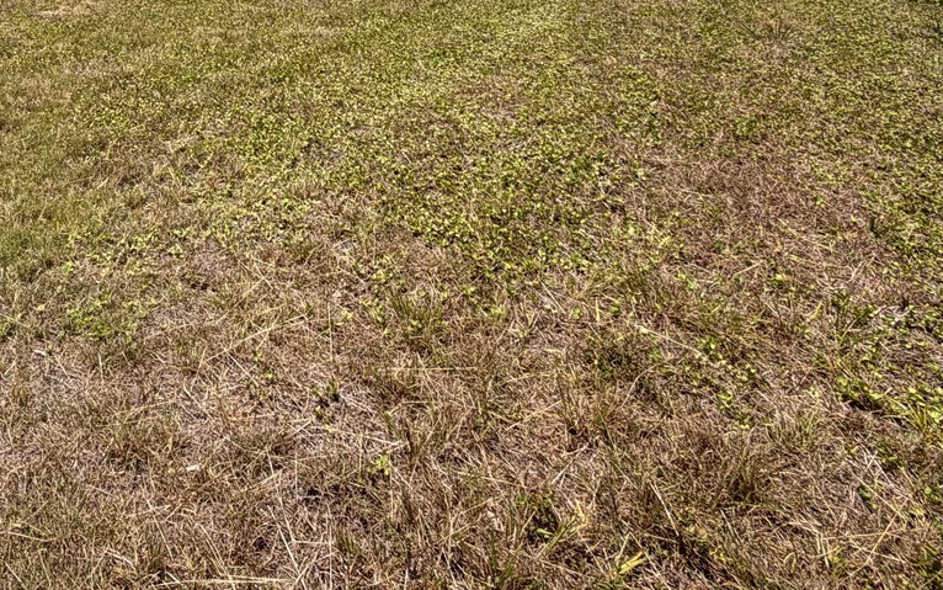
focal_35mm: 31
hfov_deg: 55.0
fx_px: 797
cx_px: 135
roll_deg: +4.3
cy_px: -102
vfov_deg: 33.7
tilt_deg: -2.3
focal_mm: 2.22
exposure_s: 1/820
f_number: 2.2
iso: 20
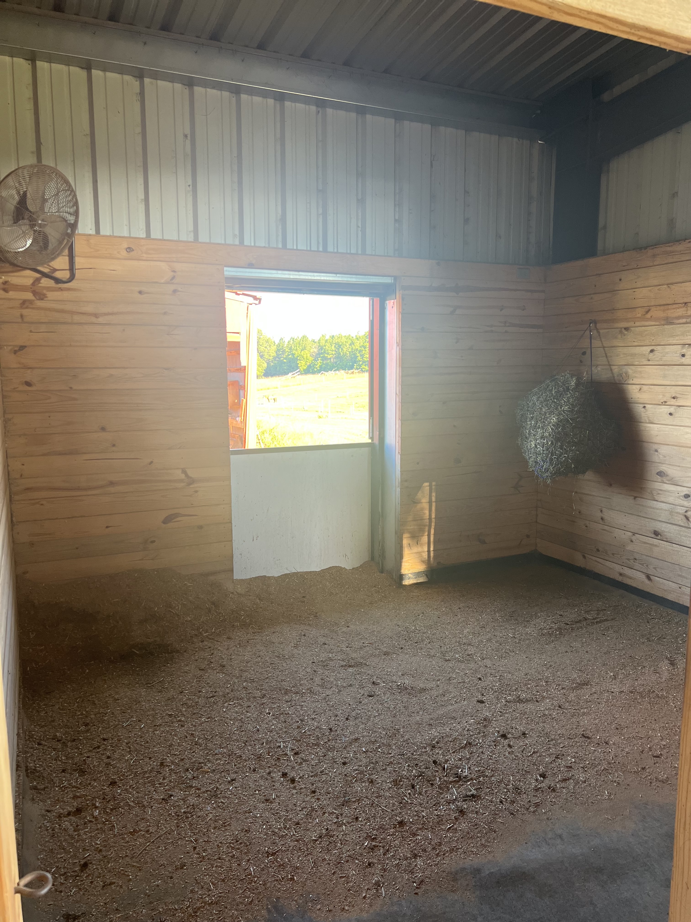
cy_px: 461
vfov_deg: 67.3
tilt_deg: -6.9
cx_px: 346
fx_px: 692
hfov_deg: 53.1
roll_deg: +0.4
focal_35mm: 26
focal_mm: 5.7
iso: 100
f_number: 1.5
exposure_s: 1/121
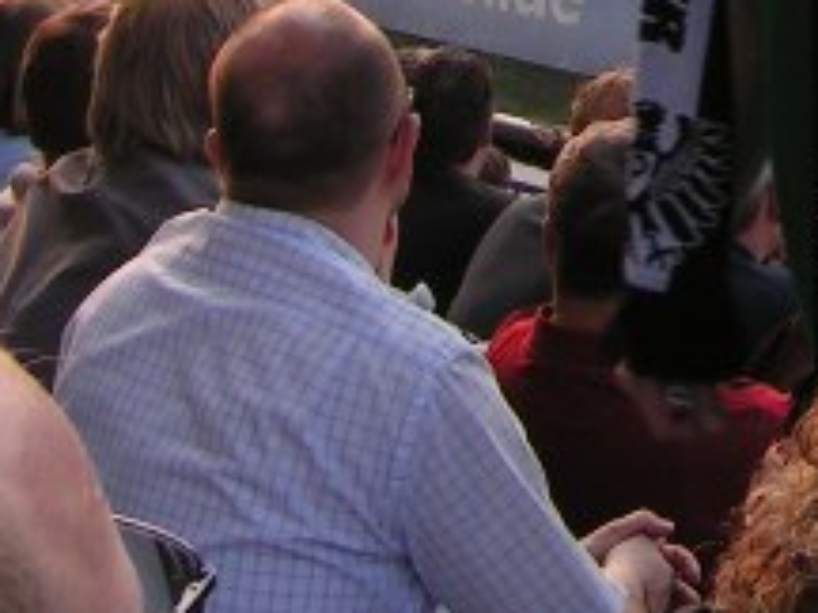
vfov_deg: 10.1
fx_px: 3332
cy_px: -416
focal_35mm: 141
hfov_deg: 13.4
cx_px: 1140
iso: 50
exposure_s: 1/80
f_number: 4.5
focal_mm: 5.8
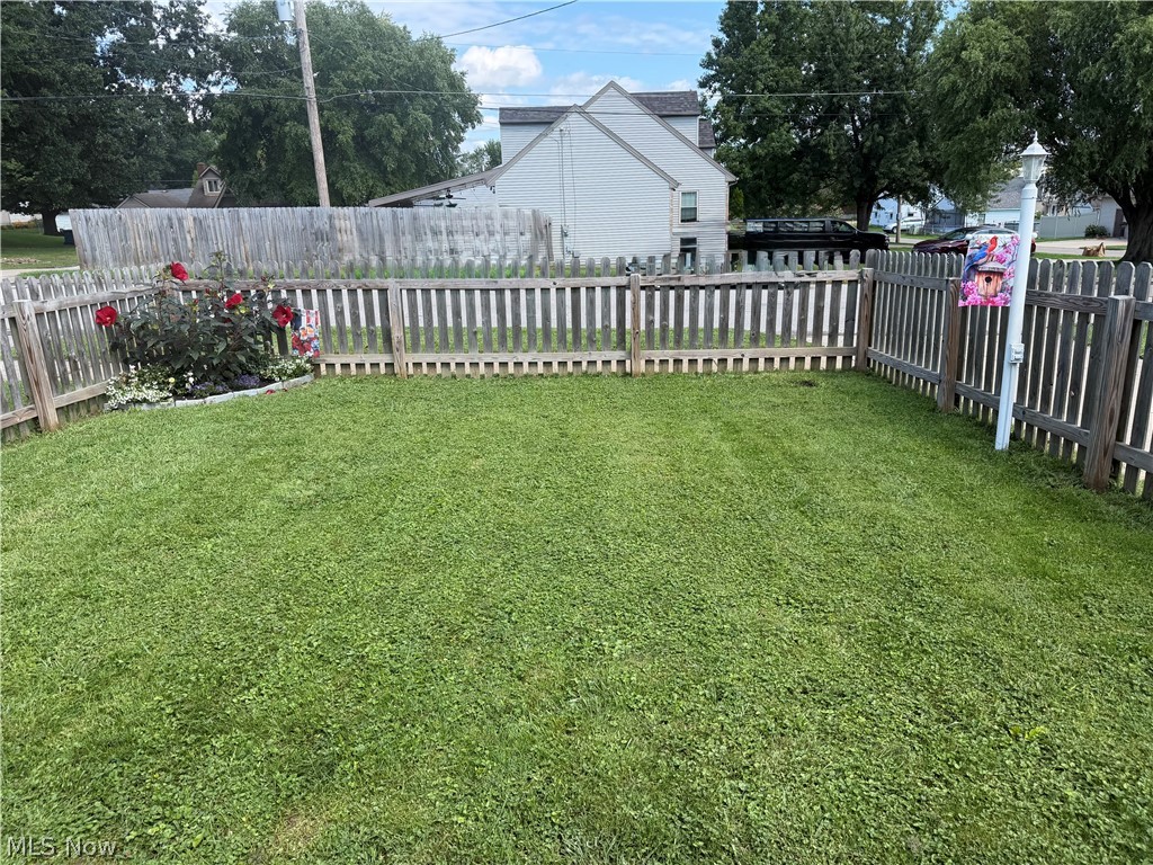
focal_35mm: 24
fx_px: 799
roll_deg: +2.8
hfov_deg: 71.6
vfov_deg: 56.8
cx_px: 576
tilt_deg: -15.4
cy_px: 432
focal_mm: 6.76
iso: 100
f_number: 1.78
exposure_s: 1/1653
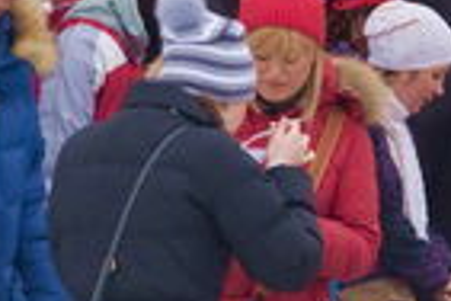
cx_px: 835
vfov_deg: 3.6
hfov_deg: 5.3
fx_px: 4798
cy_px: -5
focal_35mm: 383
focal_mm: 60
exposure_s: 1/1250
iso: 1250
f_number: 5
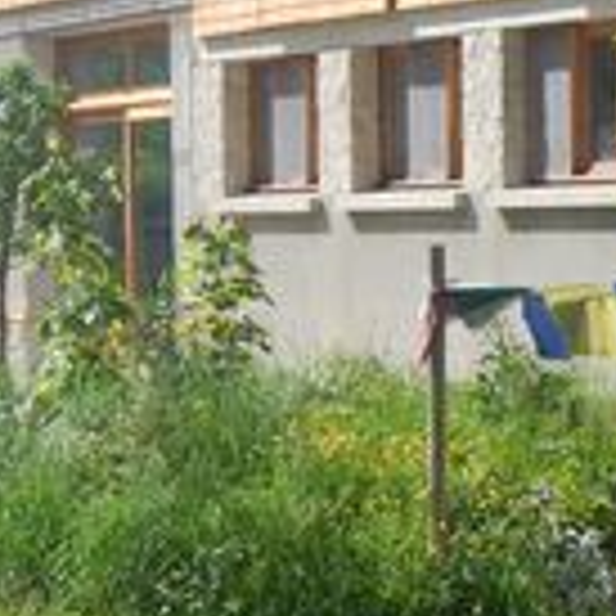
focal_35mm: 167
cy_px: 216
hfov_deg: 10.4
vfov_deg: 10.5
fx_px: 3362
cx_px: 665
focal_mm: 7.7
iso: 125
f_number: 4
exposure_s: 1/800
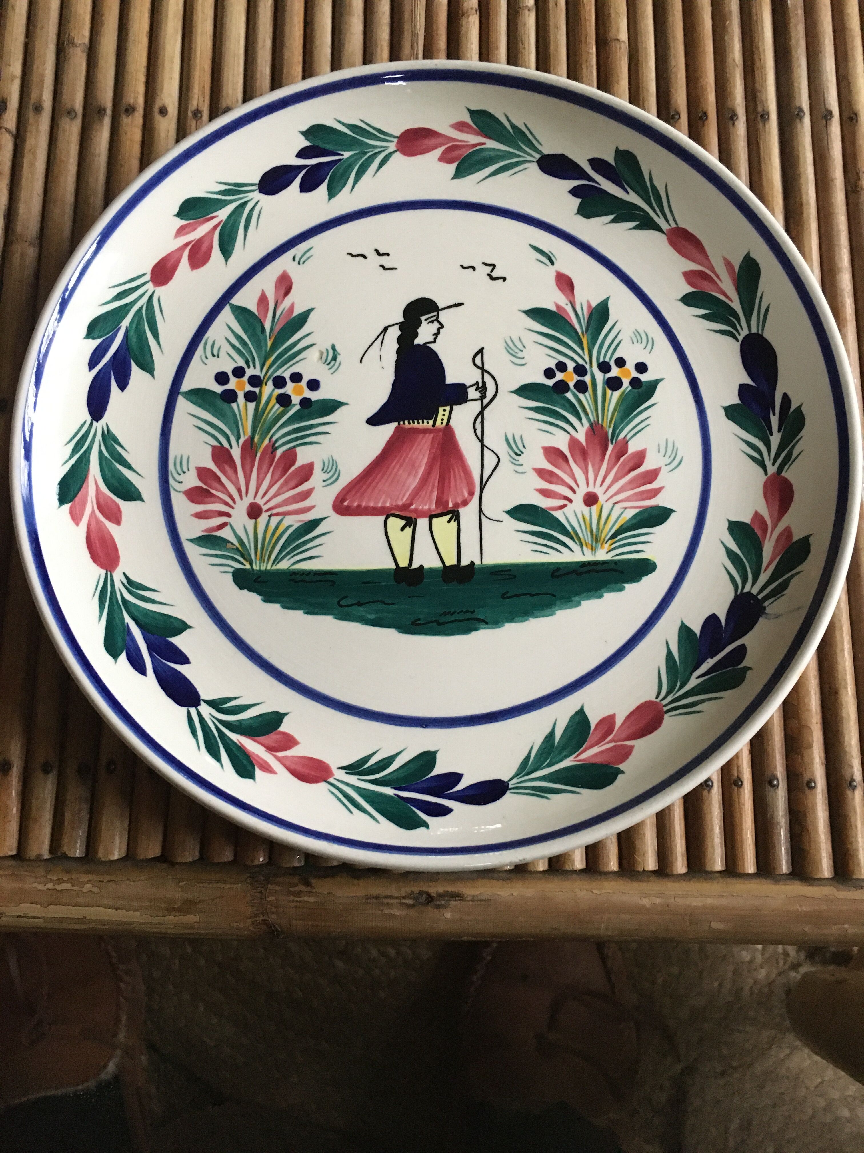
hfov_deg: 48.2
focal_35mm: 29
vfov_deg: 61.7
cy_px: 576
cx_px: 432
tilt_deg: -79.0
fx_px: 965
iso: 250
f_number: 2.2
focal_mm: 4.15
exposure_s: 1/17
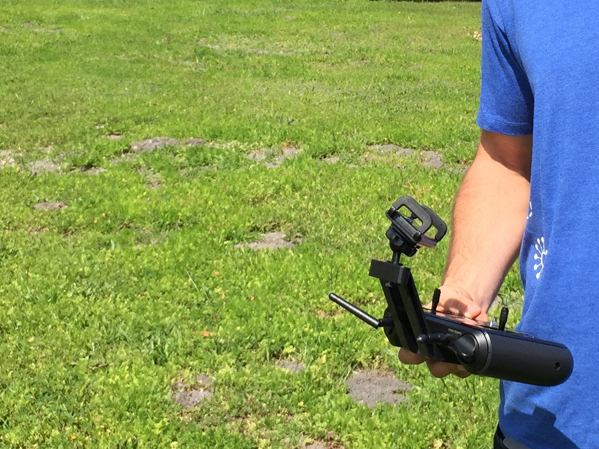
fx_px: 1263
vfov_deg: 20.0
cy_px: 125
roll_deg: +0.4
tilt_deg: -9.4
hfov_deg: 26.6
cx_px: 374
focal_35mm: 73
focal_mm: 4.15
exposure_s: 1/1412
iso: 32
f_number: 2.2
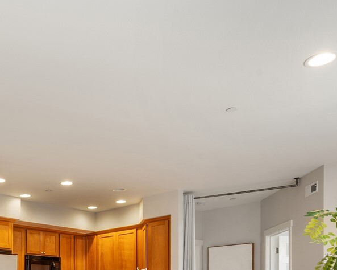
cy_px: 299
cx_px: 5
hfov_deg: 38.4
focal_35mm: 43
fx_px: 429
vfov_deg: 31.0
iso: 100
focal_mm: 16
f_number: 11
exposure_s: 1.3
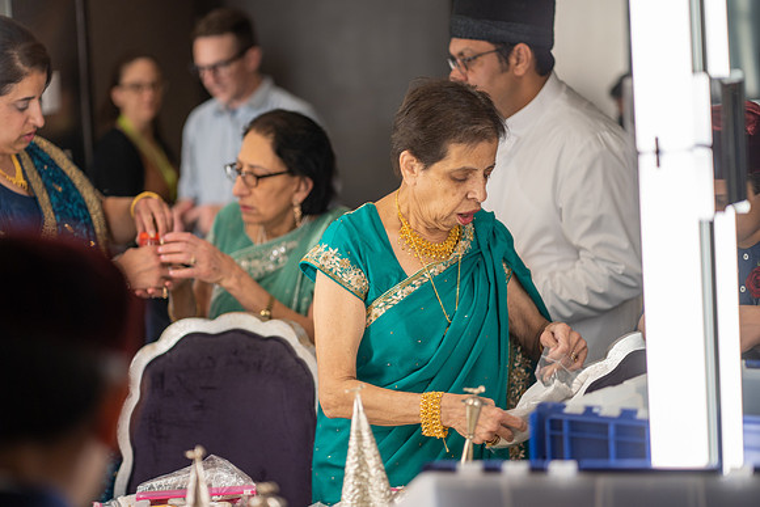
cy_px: 254
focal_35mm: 85
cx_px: 380
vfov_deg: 16.1
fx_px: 1795
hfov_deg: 23.9
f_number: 1.8
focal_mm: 85
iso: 125
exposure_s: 1/160
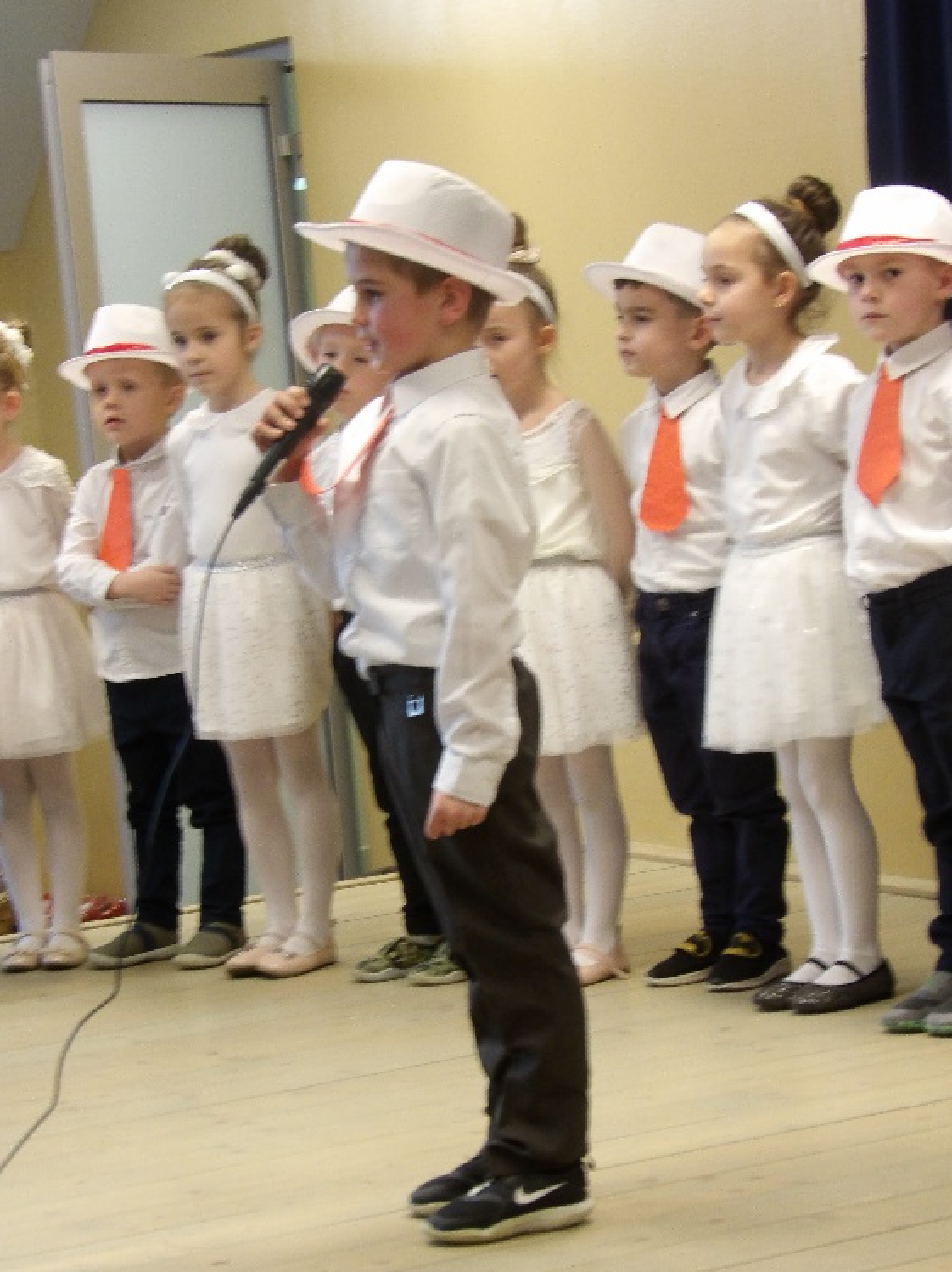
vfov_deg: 18.1
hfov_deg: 13.6
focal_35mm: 109
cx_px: 487
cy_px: 673
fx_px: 4000
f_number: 4.2
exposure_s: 1/14
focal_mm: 18.2
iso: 400
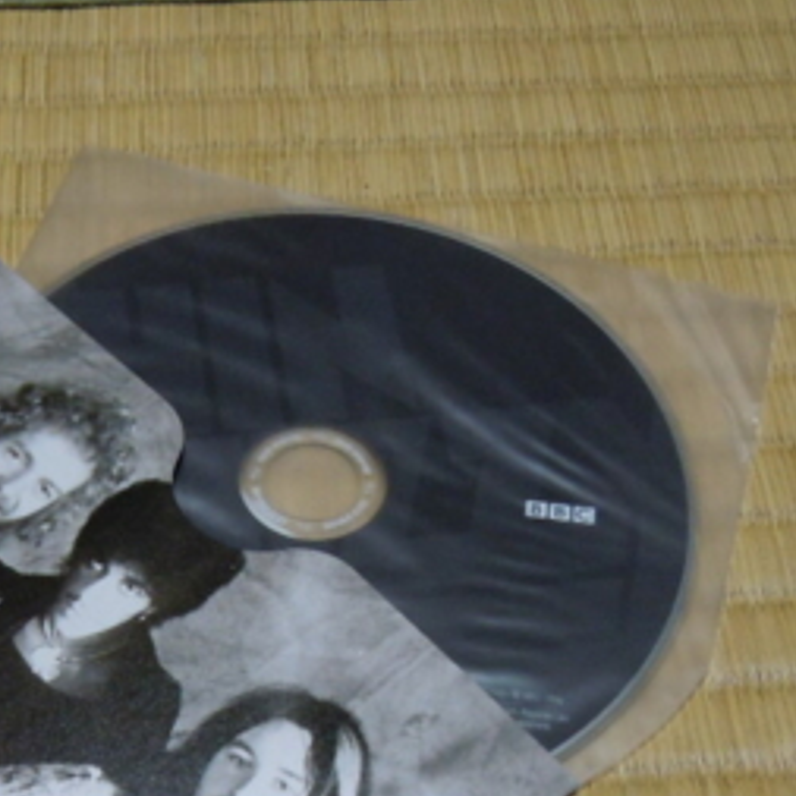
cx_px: 217
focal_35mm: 63
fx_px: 1639
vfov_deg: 26.7
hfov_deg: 27.0
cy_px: 661
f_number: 3.5
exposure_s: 1/40
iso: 400
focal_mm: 5.4
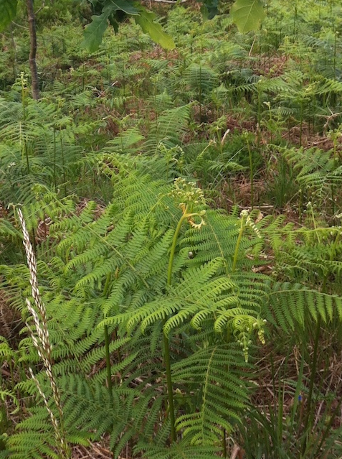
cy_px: 36
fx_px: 938
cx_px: 93
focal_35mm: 71
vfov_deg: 26.4
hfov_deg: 20.5
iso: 80
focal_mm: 3.85
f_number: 2.8
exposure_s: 1/230
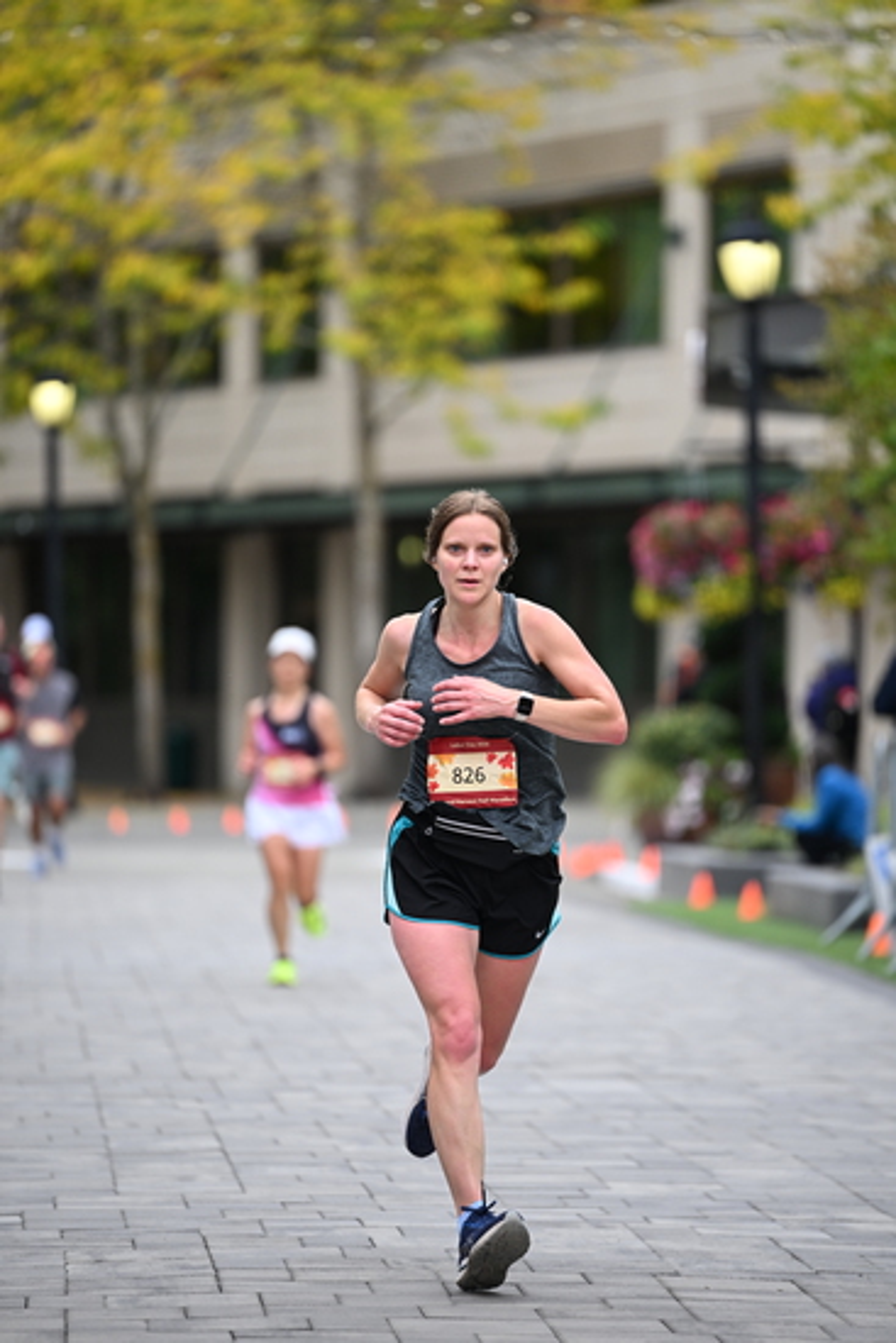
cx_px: 448
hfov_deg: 6.9
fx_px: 7461
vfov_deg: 10.3
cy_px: 672
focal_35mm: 200
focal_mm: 200
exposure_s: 1/2000
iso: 640
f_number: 2.8
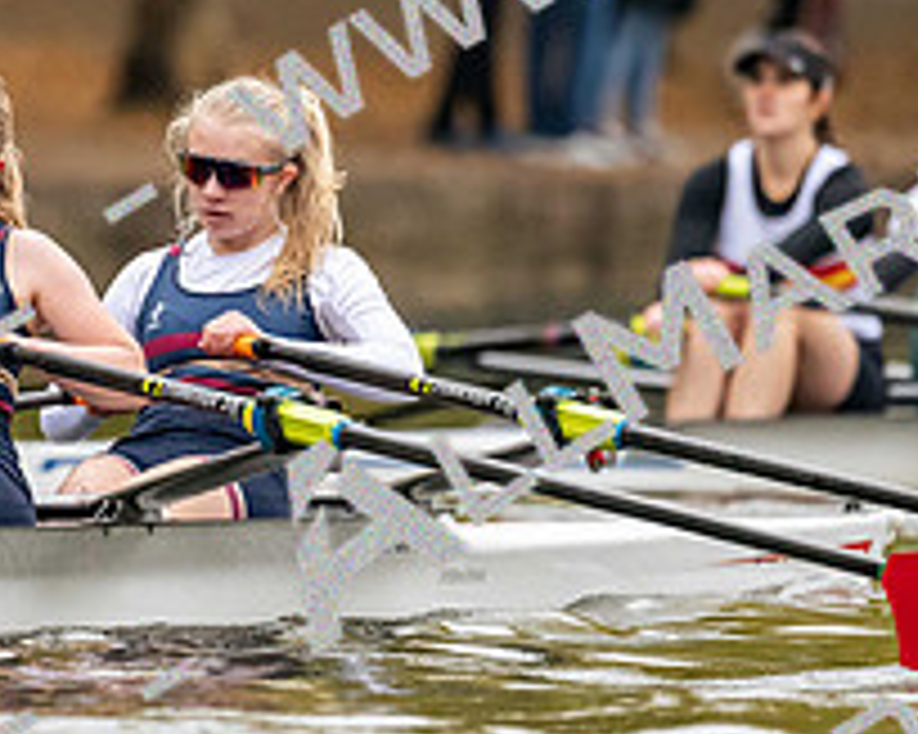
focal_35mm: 1067
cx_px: -99
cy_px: 227
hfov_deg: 1.8
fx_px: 28976
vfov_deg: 1.5
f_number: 4.5
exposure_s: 1/2000
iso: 3600
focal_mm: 400
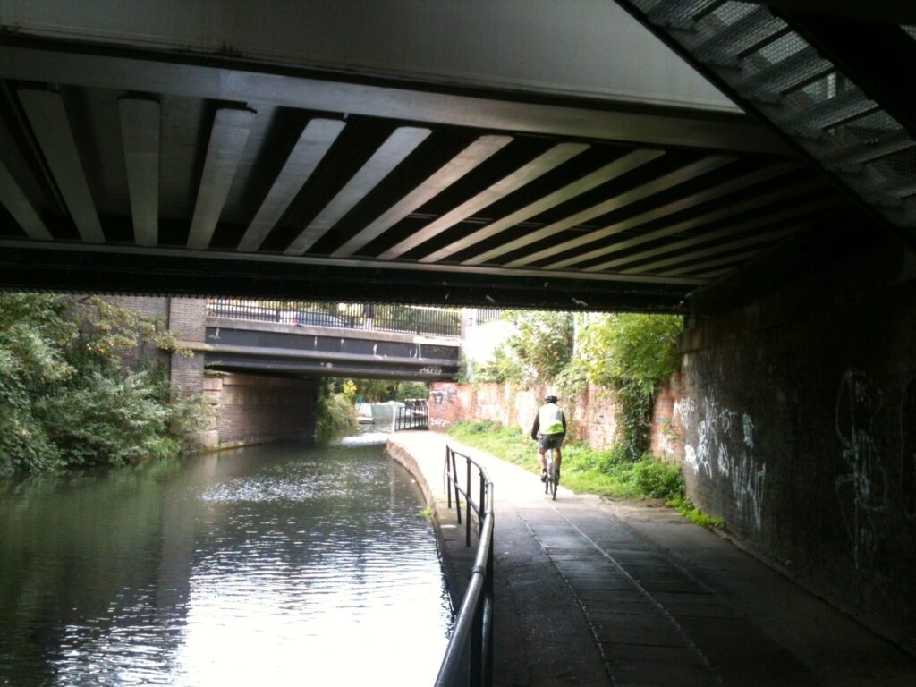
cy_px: 344
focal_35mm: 35
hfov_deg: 52.6
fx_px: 926
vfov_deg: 40.7
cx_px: 458
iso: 100
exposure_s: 1/100
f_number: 2.8
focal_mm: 3.85
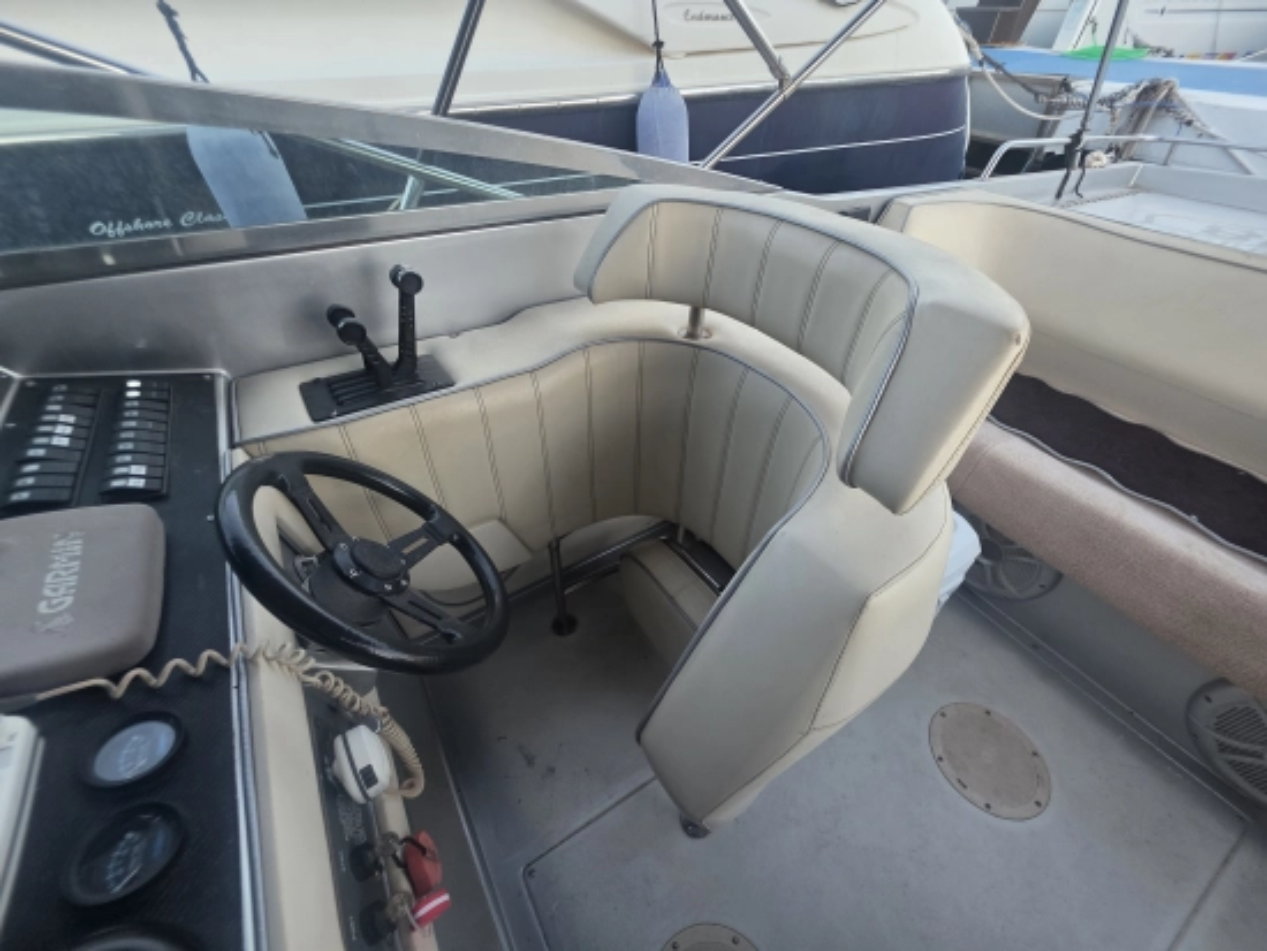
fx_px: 476
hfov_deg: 106.2
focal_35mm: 13
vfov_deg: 90.0
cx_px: 634
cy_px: 476
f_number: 1.9
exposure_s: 1/100
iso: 64
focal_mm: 2.2
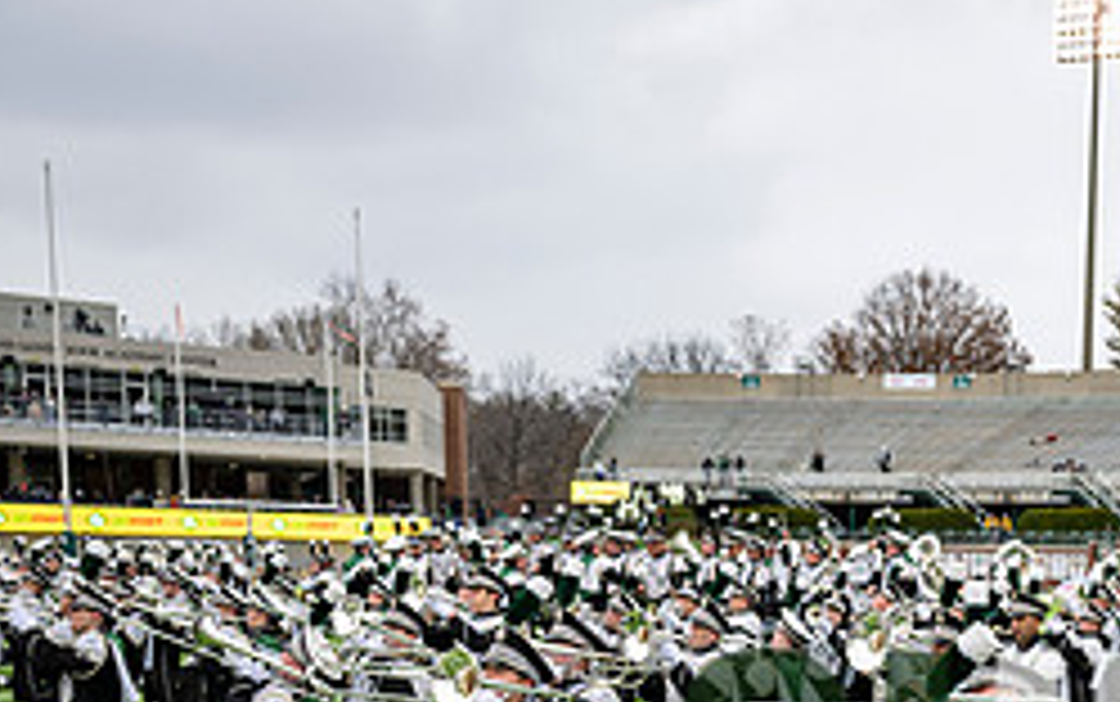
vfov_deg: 21.1
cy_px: 862
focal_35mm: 57
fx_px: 1741
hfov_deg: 33.6
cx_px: 1021
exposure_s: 1/500
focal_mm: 24
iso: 100
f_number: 2.8
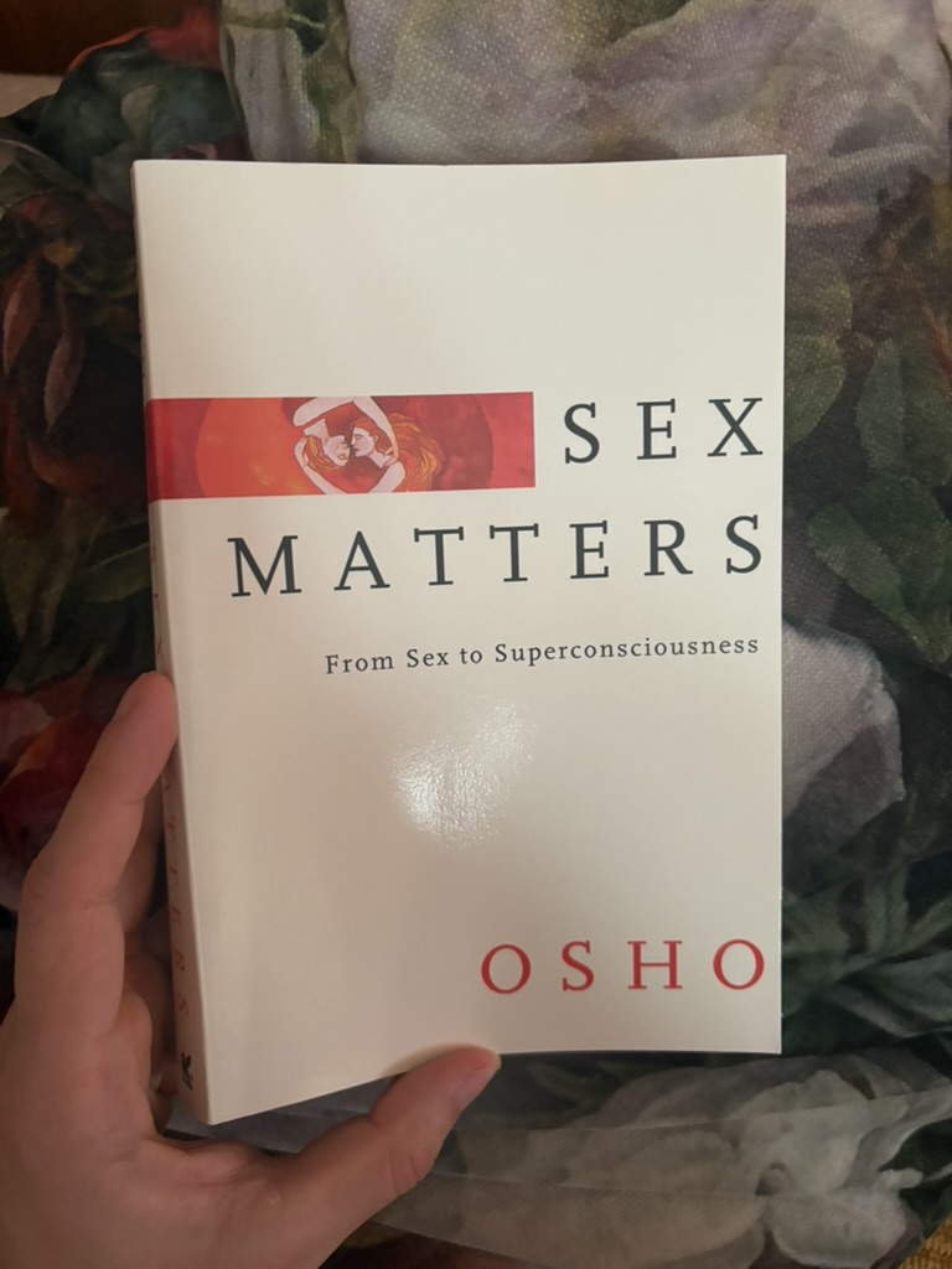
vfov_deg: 67.3
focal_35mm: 26
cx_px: 476
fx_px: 953
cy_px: 634
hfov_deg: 53.1
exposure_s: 1/33
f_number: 1.6
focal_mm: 5.96
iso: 500
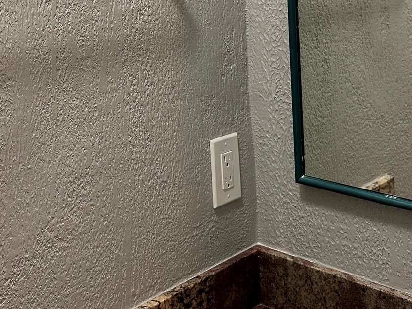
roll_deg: +2.1
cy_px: -45
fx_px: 691
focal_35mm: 58
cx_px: 142
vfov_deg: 23.4
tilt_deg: -1.0
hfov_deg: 33.0
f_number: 1.78
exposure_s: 1/60
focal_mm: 6.86
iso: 160
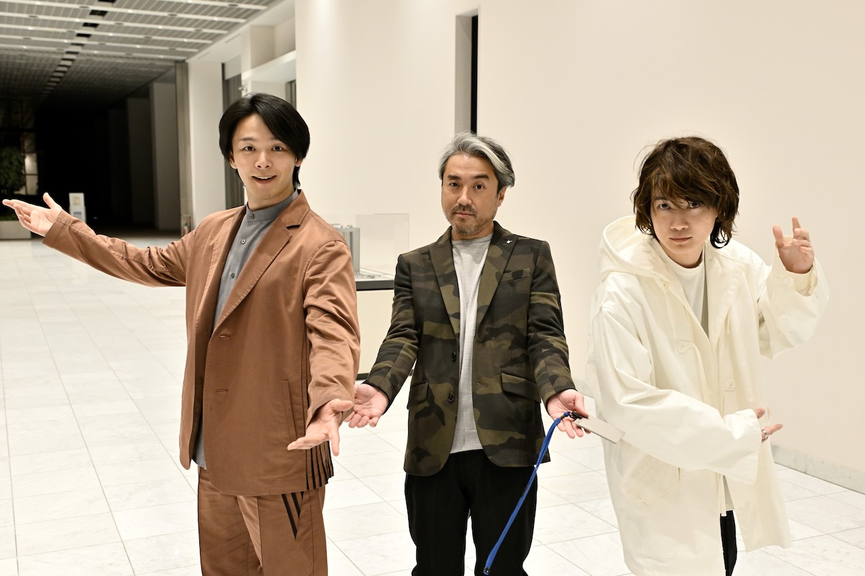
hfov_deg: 53.1
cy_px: 288
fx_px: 865
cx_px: 432
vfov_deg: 36.9
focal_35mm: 36
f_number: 5.6
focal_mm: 36
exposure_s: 1/100
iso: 1600
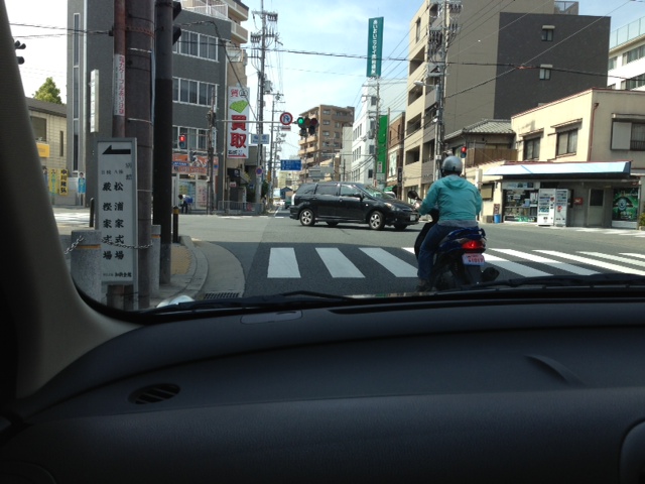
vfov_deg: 42.9
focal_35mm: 33
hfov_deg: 55.4
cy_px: 242
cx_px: 322
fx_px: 615
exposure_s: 1/669
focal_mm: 4.13
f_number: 2.4
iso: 50
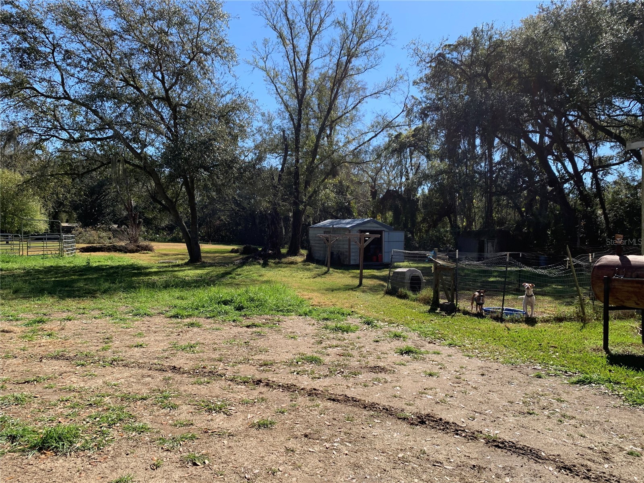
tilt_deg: +2.0
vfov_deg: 53.1
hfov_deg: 67.3
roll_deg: -1.3
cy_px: 242
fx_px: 484
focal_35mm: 26
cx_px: 322
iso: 25
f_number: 1.8
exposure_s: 1/1634
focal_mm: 4.25
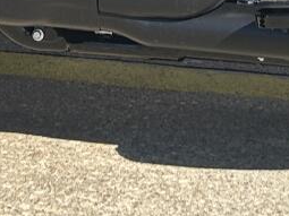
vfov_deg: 6.5
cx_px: 187
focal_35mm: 204
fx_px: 1702
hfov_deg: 9.7
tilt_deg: +3.0
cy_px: -472
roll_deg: -0.6
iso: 50
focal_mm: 5.7
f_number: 1.5
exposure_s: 1/2513
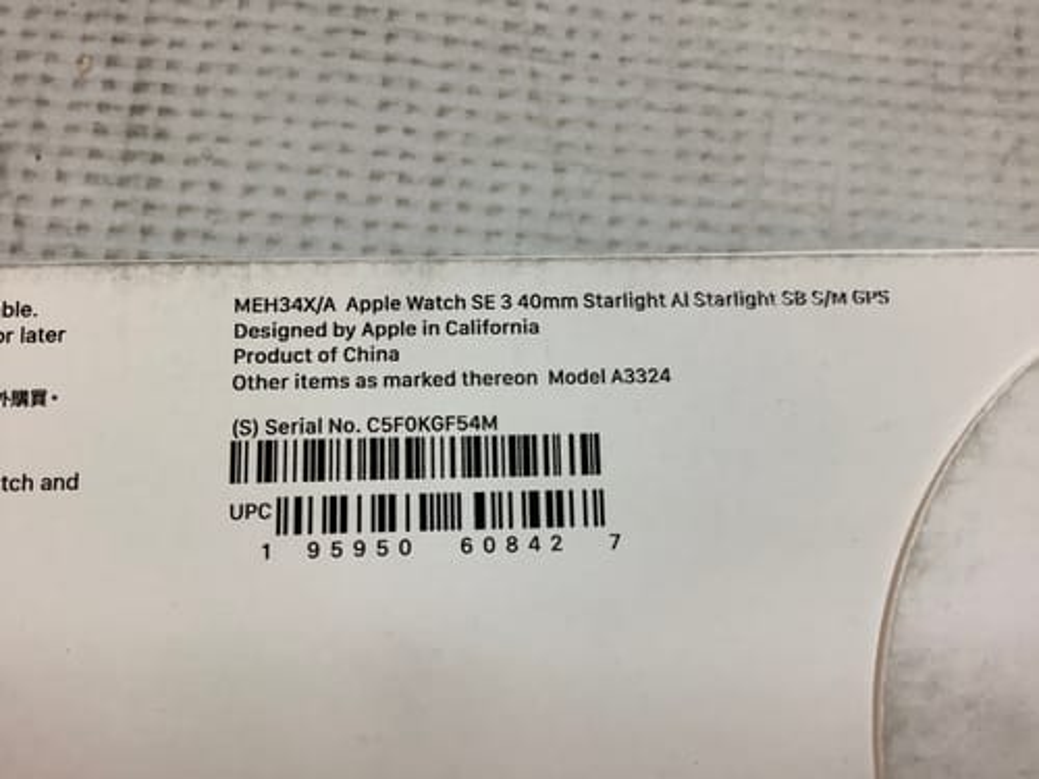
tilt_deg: -78.2
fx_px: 930
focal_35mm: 31
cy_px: 390
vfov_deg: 45.4
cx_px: 520
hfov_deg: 58.4
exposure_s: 1/50
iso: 125
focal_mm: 3.3
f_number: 2.4
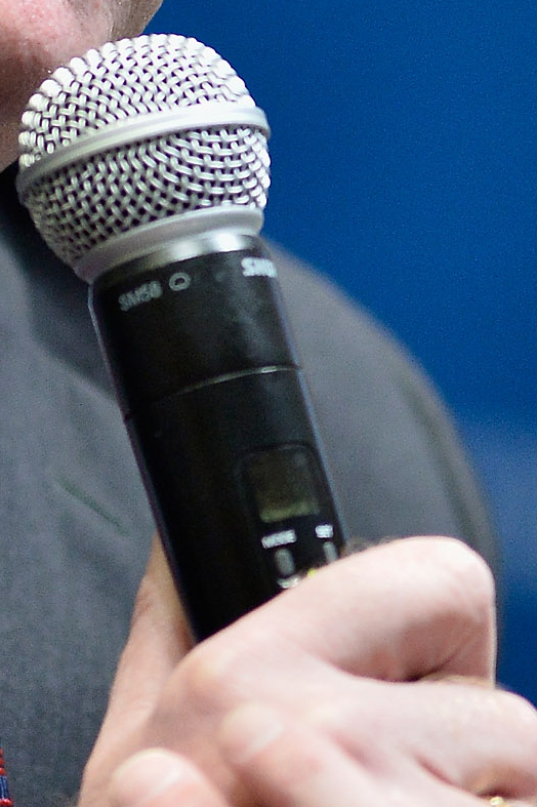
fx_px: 25595
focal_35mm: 1143
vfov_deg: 1.8
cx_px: -134
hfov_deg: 1.2
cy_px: 93
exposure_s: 1/160
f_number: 3.2
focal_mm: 300
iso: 2500
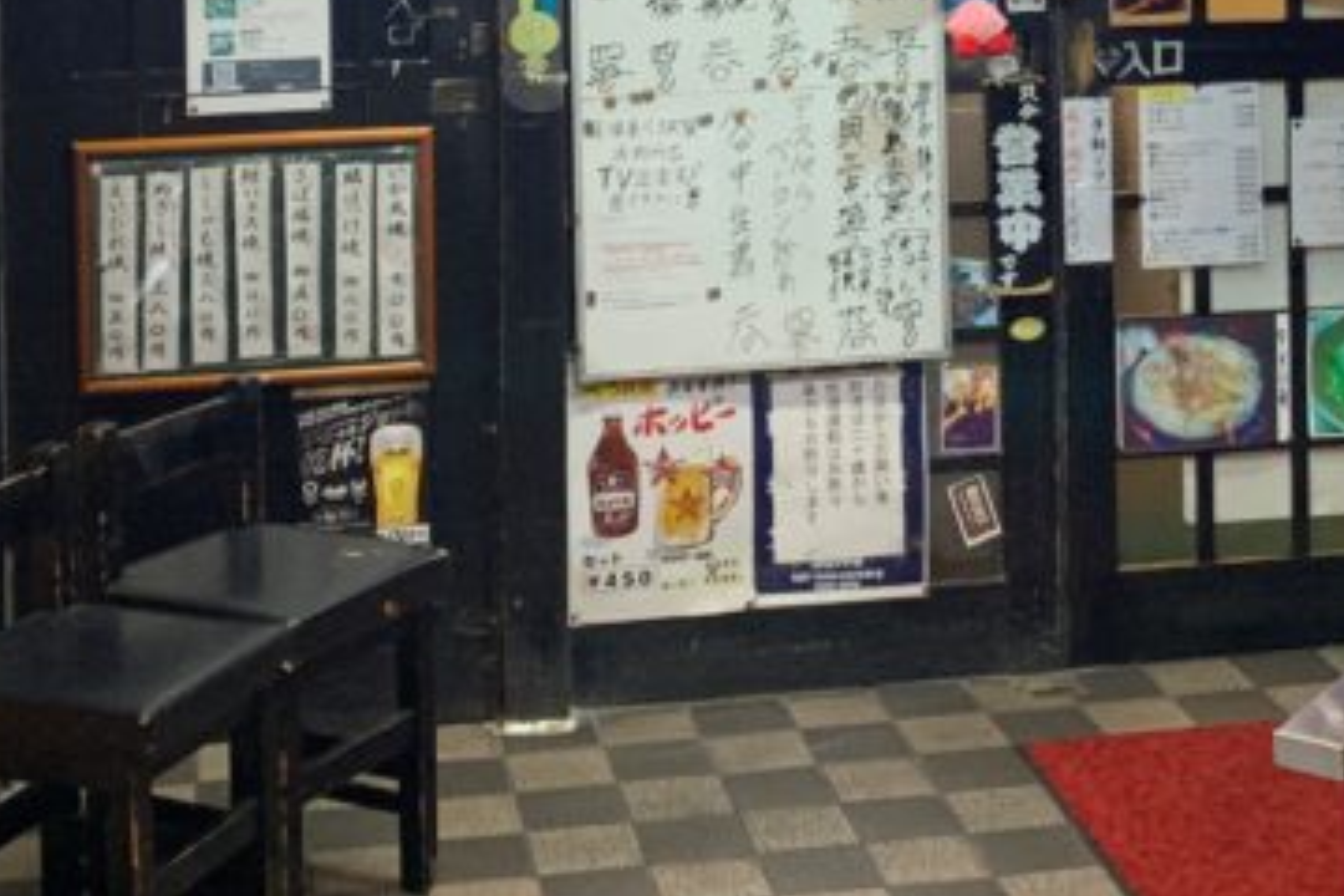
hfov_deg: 26.2
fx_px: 2874
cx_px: 855
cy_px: -175
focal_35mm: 77
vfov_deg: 17.0
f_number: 1.8
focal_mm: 4.25
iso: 125
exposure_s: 1/50
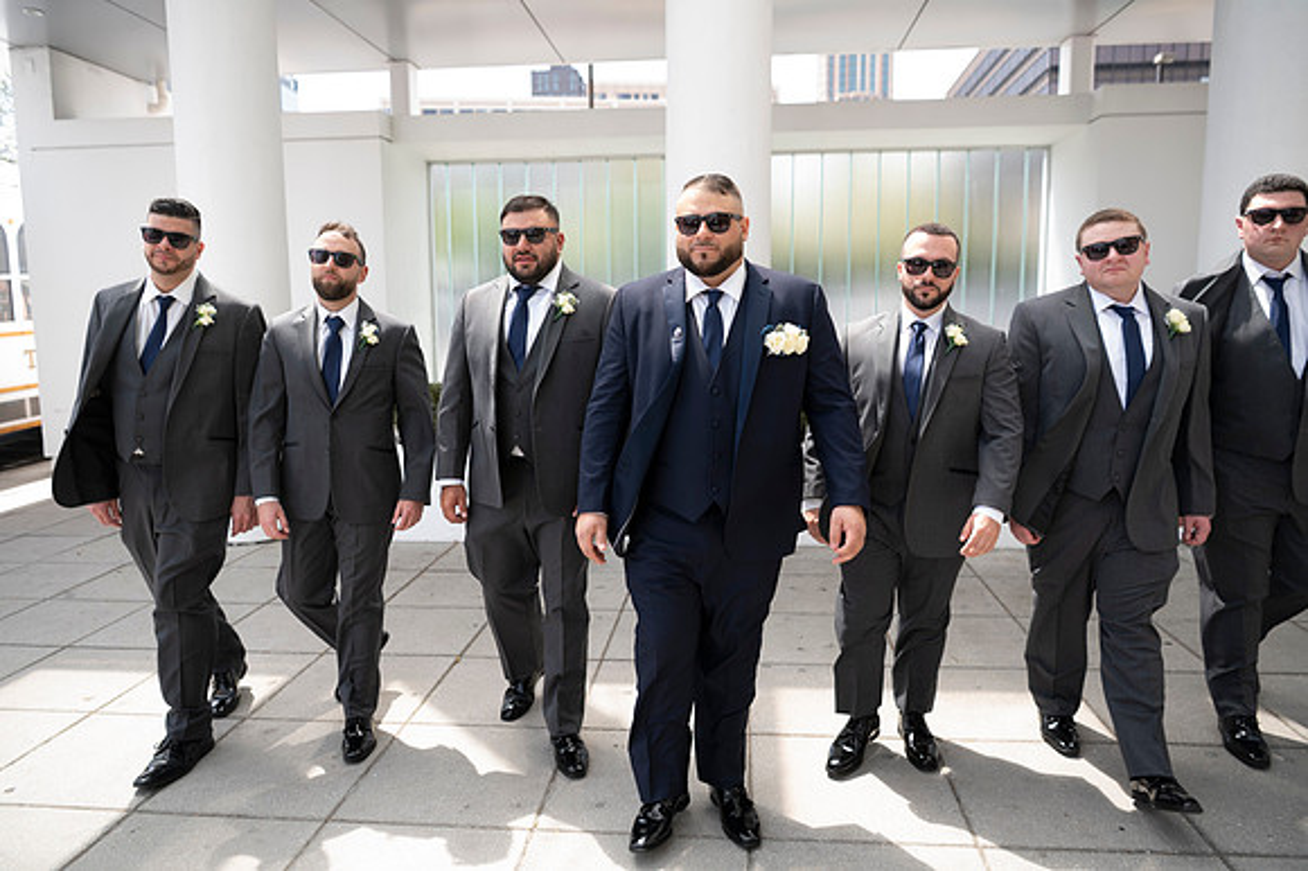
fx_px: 871
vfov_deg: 53.1
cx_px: 654
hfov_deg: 73.8
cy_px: 436
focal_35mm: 24
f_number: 2.8
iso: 50
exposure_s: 1/250
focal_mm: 24
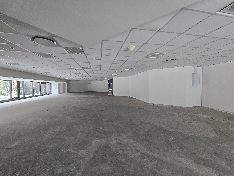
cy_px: 88
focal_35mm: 13
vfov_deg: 89.9
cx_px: 117
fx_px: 88
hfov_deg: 106.2
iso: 100
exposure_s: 1/50
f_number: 2.2
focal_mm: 1.7
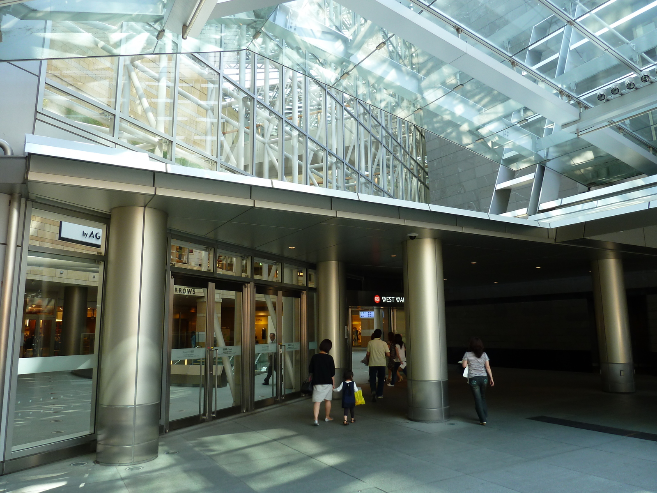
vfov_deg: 54.9
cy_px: 246
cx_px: 328
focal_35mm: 25
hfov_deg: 69.4
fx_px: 474
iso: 80
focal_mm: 4.1
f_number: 3.3
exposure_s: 1/40
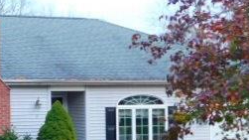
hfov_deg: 20.4
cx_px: -27
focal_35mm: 100
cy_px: 106
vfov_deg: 12.1
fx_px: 660
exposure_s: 1/50
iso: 125
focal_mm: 6.3
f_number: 3.5
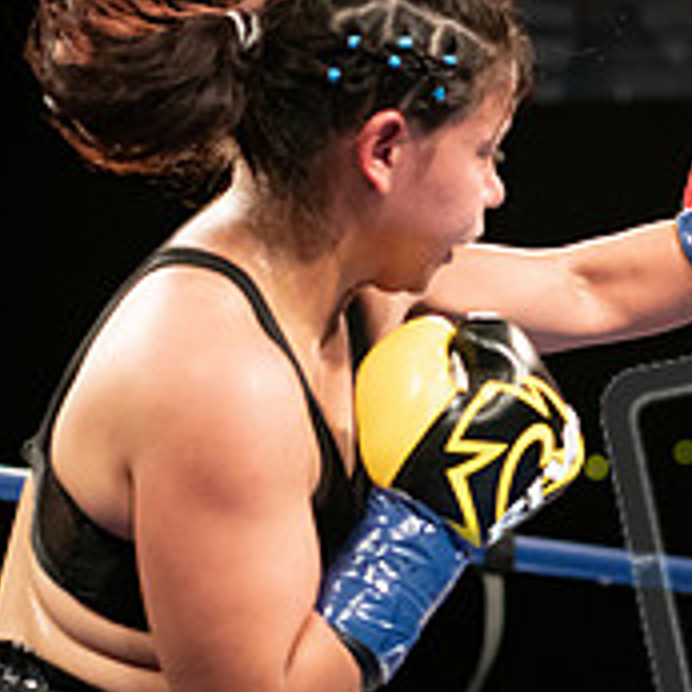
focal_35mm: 200
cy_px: 438
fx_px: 4523
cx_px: 612
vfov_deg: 8.7
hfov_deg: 8.7
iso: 1600
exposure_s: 1/1250
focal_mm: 70
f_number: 2.8
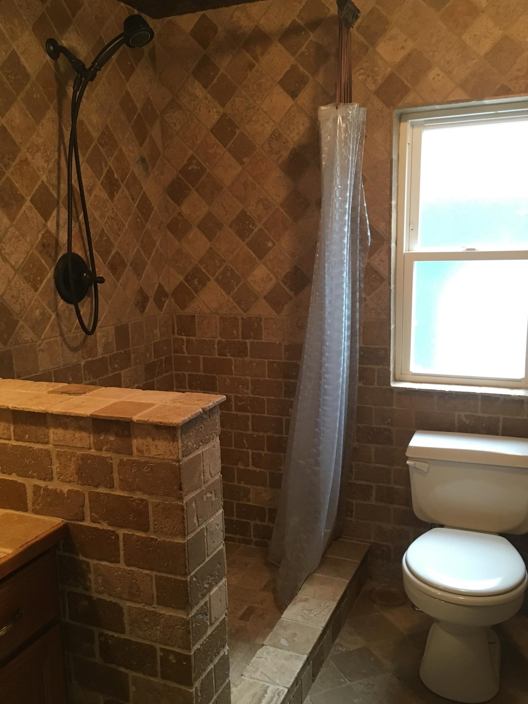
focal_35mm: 32
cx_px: 248
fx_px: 651
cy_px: 363
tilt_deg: -10.1
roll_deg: +2.3
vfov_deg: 56.8
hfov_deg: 44.1
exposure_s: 1/30
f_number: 2.2
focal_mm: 4.15
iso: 125
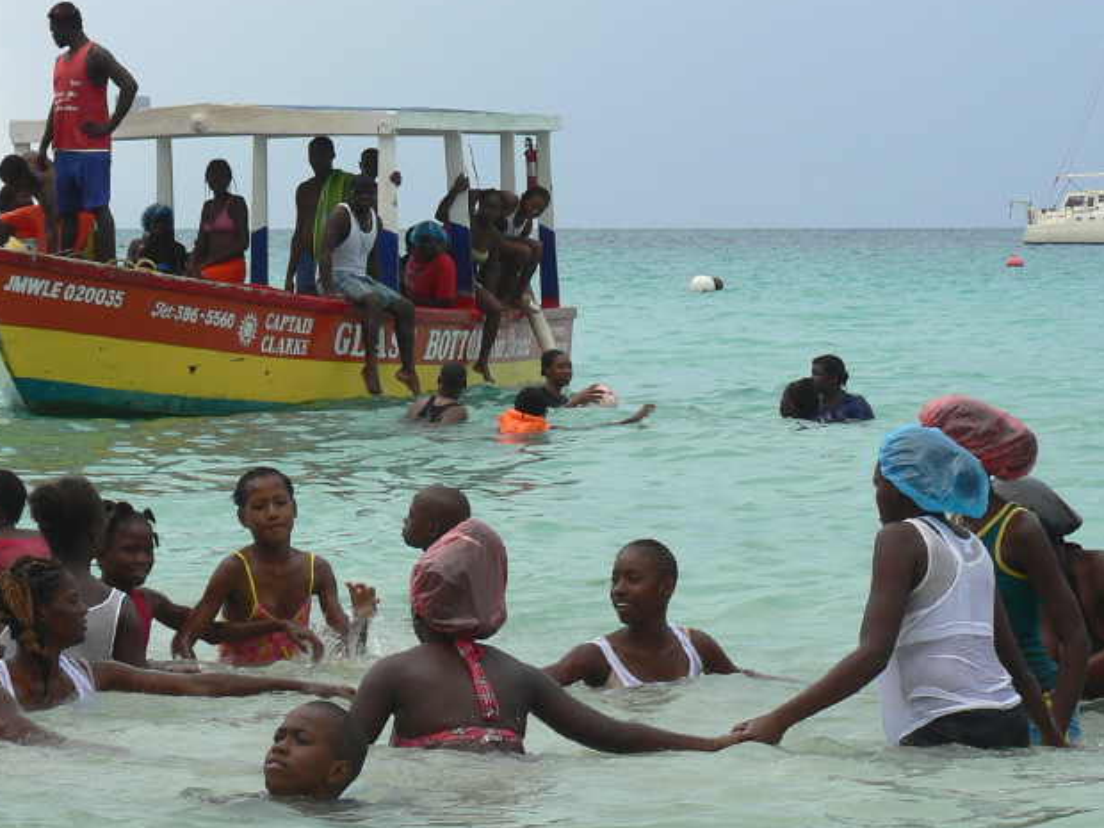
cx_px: 607
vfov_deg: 8.9
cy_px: 488
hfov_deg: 11.9
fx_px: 5294
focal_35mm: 166
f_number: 4
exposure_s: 1/250
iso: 64
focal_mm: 17.7
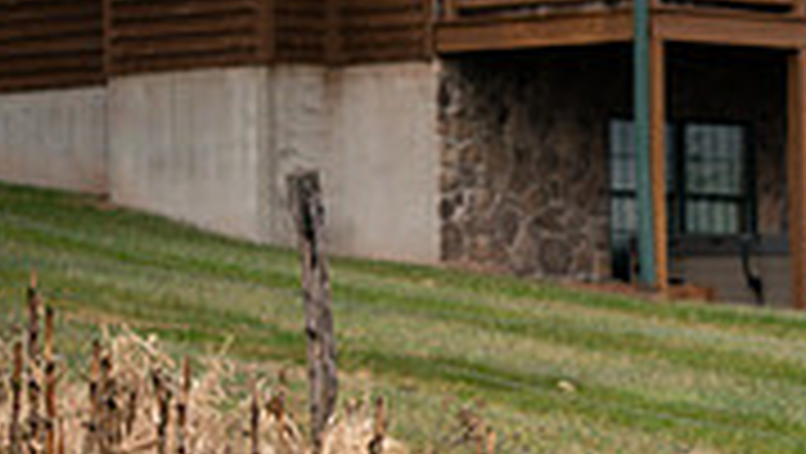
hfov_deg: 7.4
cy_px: 582
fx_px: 6160
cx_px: 1135
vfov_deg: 4.2
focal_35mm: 288
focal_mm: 85
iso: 320
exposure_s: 1/500
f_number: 5.6
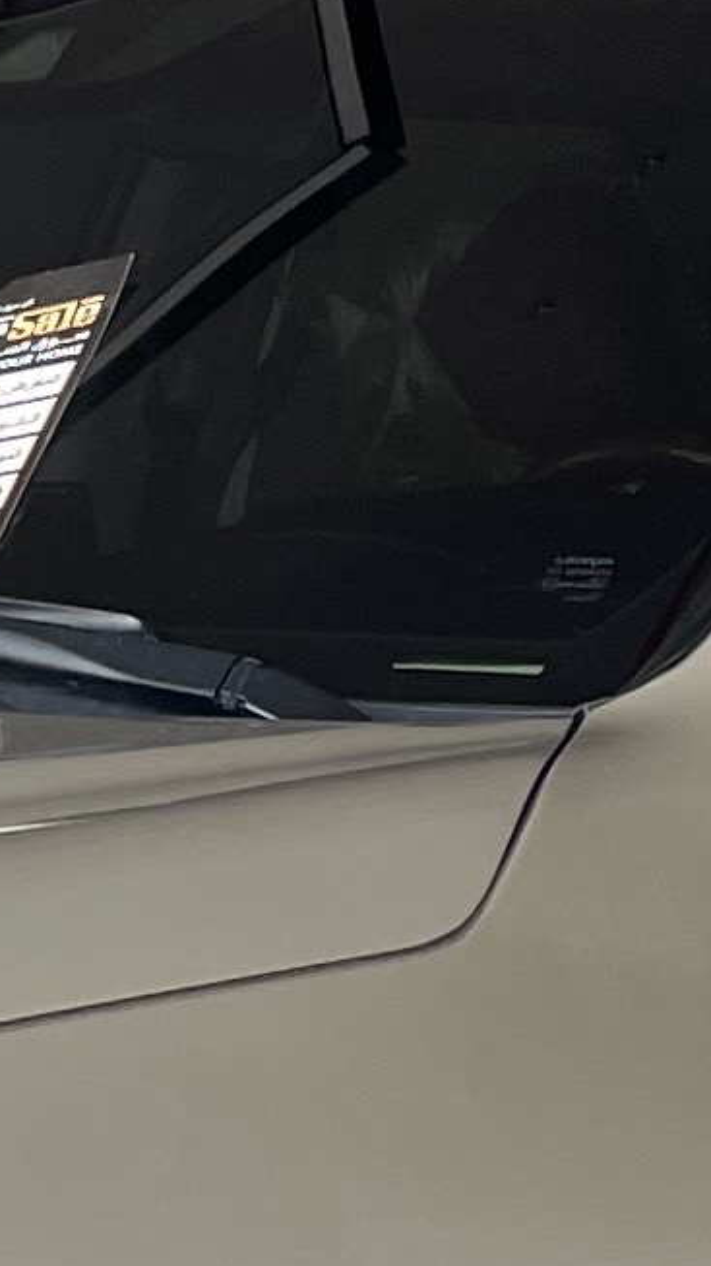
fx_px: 5869
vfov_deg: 11.9
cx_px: -31
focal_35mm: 175
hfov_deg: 6.9
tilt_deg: -12.6
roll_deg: +0.8
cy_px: 1677
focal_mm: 4.2
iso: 32
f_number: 1.6
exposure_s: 1/277
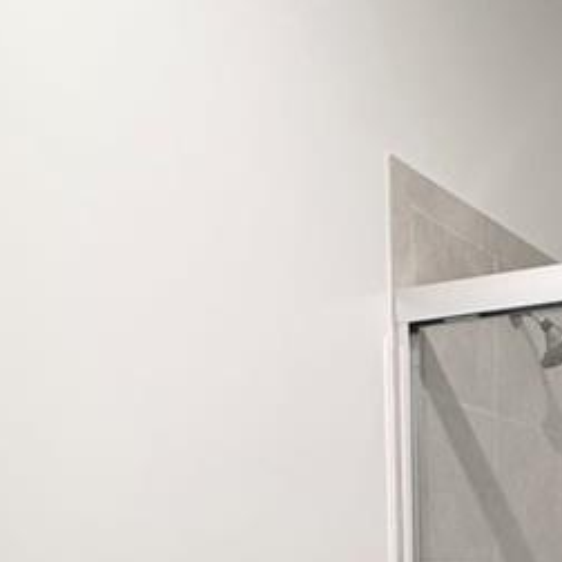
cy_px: 832
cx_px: 531
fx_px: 1084
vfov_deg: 23.5
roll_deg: +0.2
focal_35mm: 59
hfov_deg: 27.7
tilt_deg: -12.3
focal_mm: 2.22
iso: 320
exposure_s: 1/60
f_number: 2.2
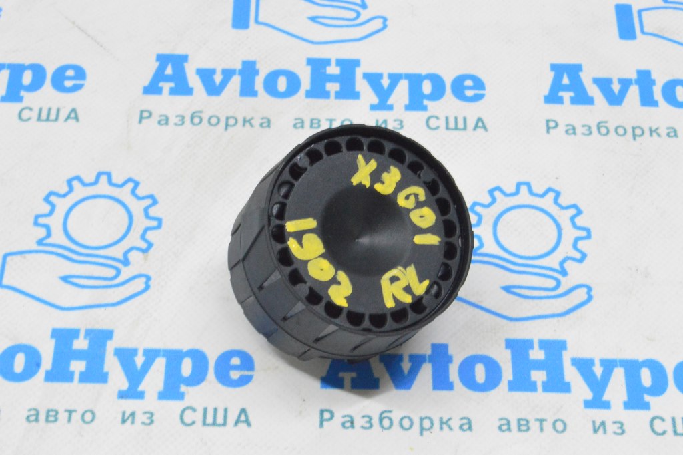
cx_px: 342
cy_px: 228
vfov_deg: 17.5
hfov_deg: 26.0
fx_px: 1479
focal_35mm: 78
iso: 6400
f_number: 20
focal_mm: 52
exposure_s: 1/15
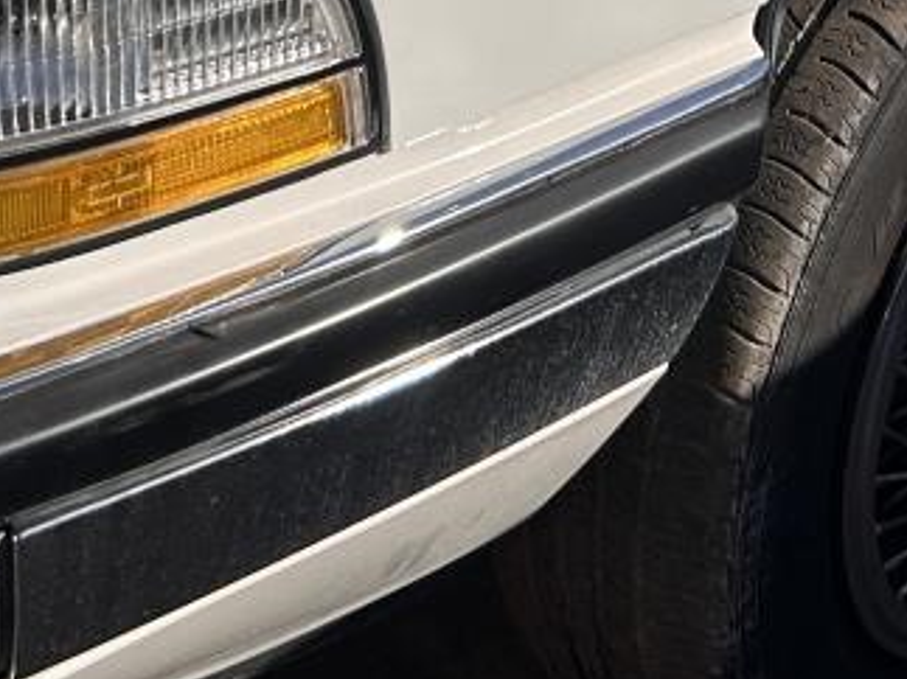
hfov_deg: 19.0
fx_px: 2698
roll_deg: -2.1
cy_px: -407
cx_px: 660
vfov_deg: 13.4
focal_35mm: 103
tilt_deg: -19.6
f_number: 1.5
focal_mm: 5.7
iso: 50
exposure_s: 1/8000
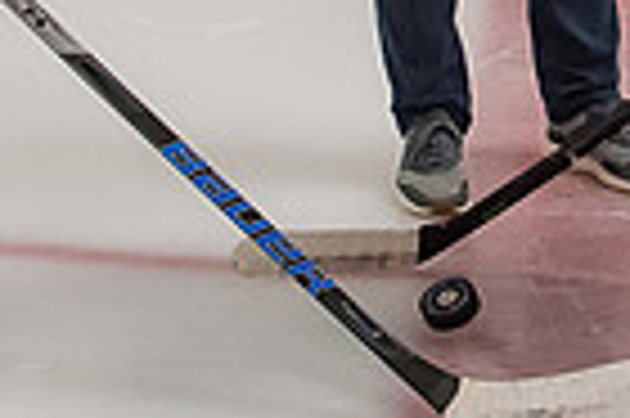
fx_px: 3408
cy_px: -428
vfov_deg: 6.8
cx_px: 537
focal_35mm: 195
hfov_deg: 10.5
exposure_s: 1/250
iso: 2000
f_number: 4.5
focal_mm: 28
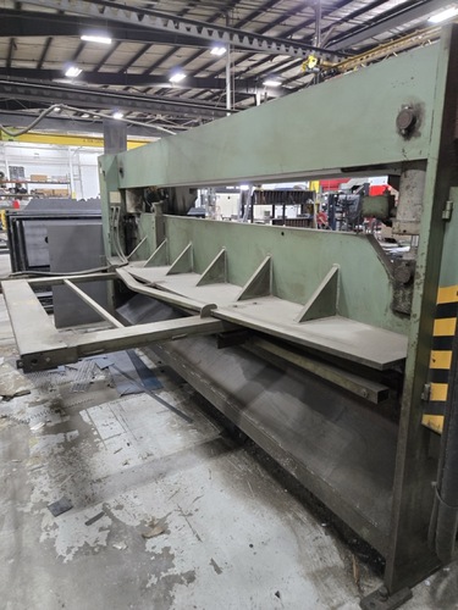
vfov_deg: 73.9
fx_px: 406
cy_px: 305
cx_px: 229
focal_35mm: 23
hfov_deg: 58.9
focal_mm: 5.4
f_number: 1.8
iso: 640
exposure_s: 1/120
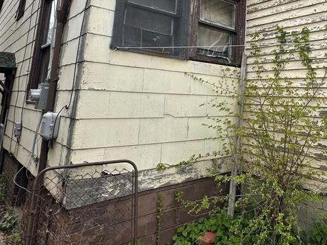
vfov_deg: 44.7
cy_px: 53
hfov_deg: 57.2
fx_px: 283
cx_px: 241
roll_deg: -3.2
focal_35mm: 30
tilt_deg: +10.9
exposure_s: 1/1147
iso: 50
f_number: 2.2
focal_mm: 2.22
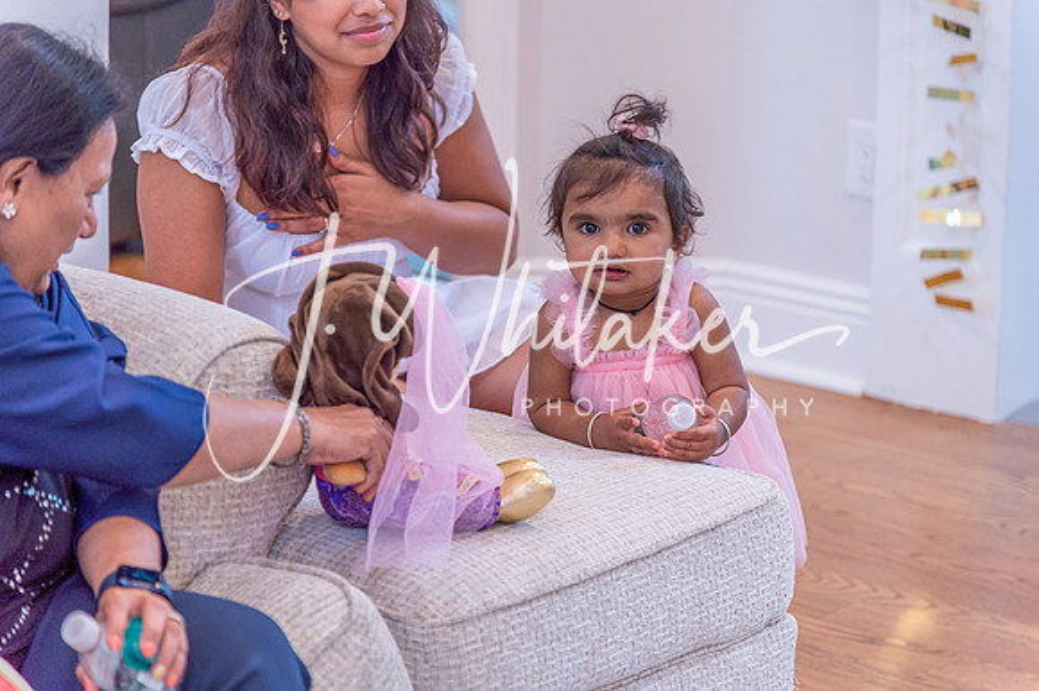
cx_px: 520
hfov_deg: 17.1
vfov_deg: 11.4
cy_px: 346
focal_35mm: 120
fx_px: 3461
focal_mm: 120
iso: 800
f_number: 4
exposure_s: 1/160
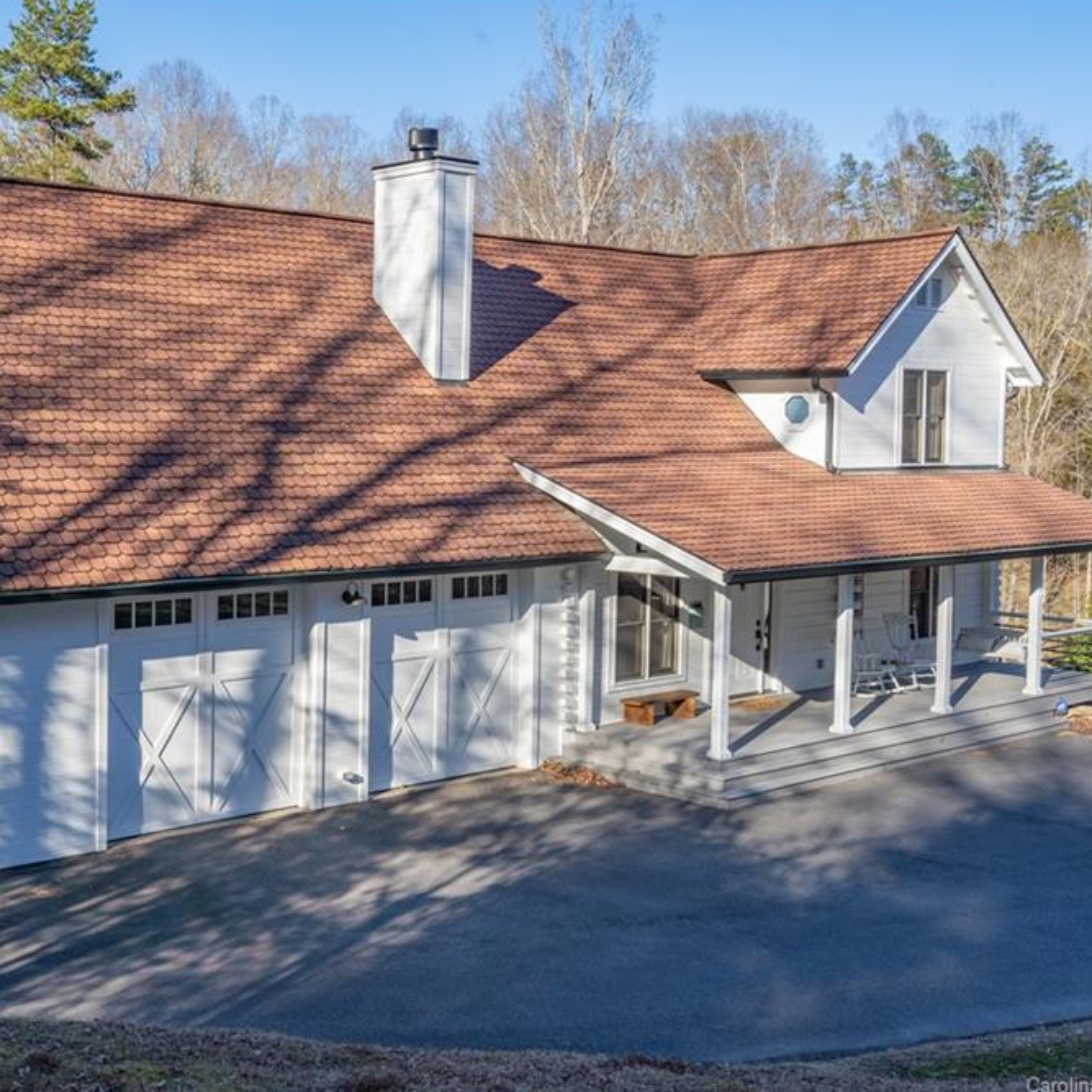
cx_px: 365
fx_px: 1535
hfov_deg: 38.7
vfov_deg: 39.2
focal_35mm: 43
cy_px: 543
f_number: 11
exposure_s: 1/320
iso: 100
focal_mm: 33
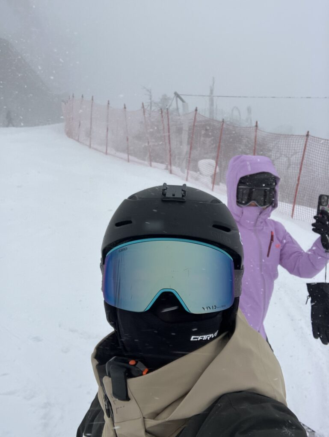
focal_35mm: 32
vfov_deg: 56.8
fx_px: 405
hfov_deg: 44.2
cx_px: 164
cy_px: 218
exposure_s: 1/1053
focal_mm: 2.87
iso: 20
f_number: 2.2
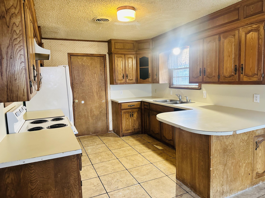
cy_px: 99
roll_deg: +2.1
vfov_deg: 56.8
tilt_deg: -5.6
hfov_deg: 71.6
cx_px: 132
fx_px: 184
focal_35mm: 24
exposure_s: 1/60
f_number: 1.78
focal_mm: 6.86
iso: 400
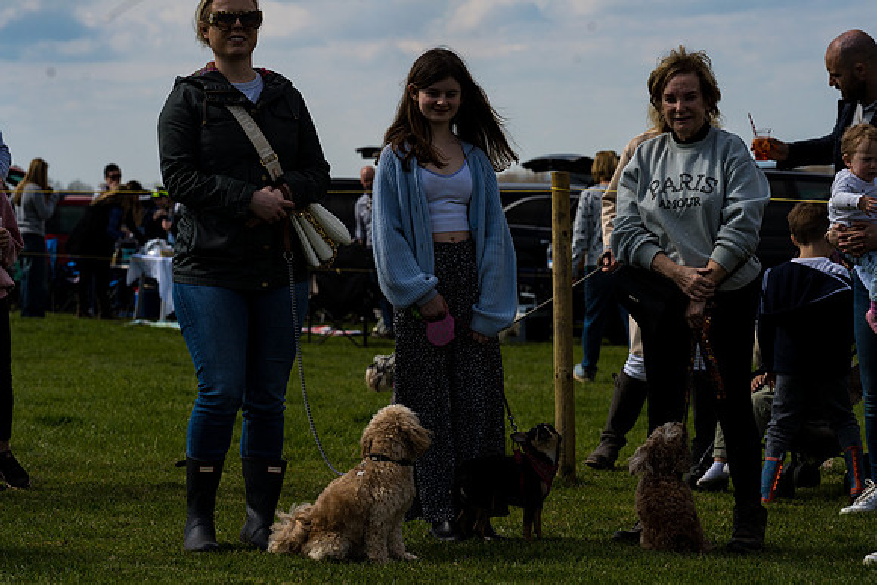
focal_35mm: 135
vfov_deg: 10.2
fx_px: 3289
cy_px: 292
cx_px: 438
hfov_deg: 15.2
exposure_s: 1/2000
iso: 320
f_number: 8
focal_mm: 135
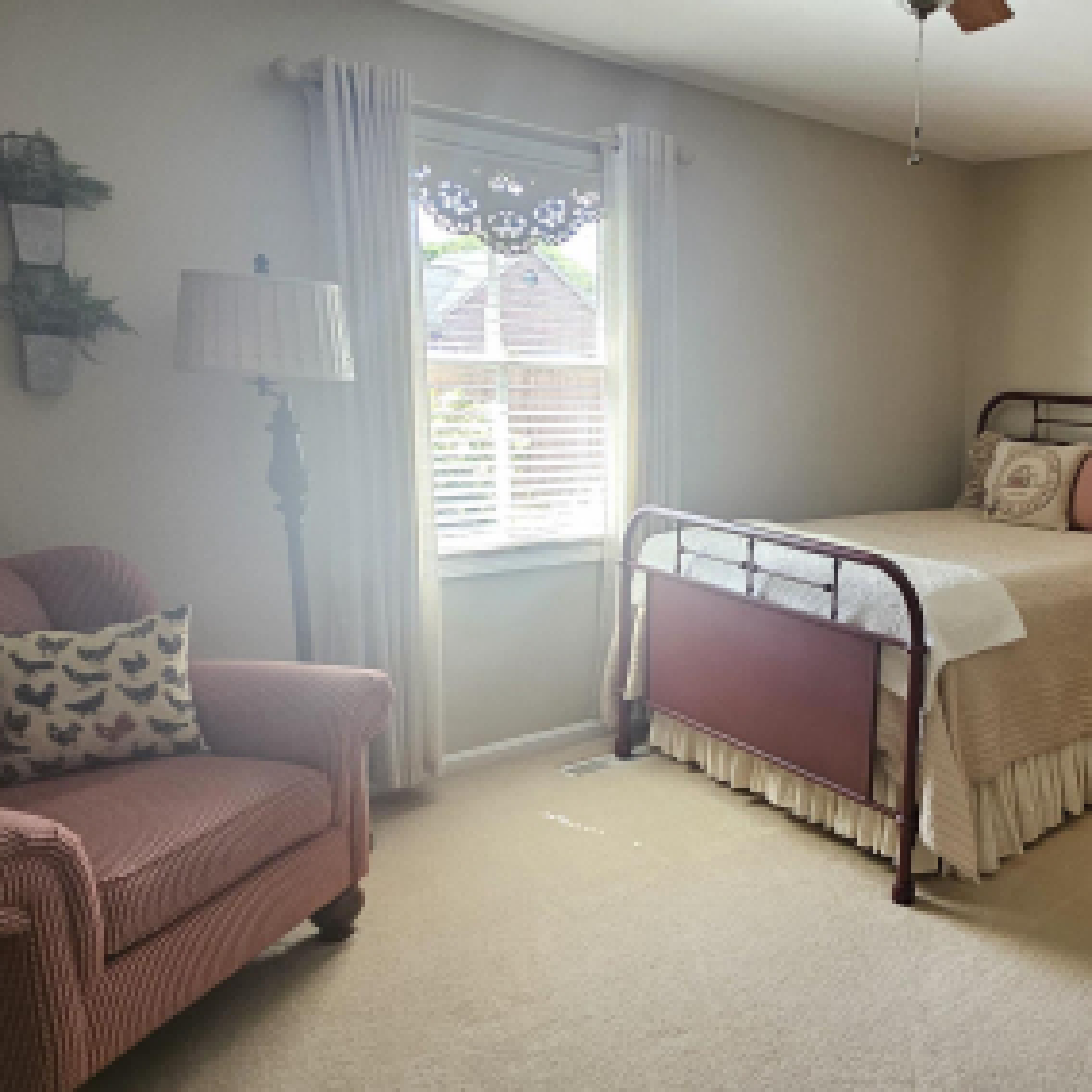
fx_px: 964
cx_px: 952
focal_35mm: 27
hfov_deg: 52.9
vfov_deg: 59.1
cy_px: 534
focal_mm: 1.74
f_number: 2.2
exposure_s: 1/60
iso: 125
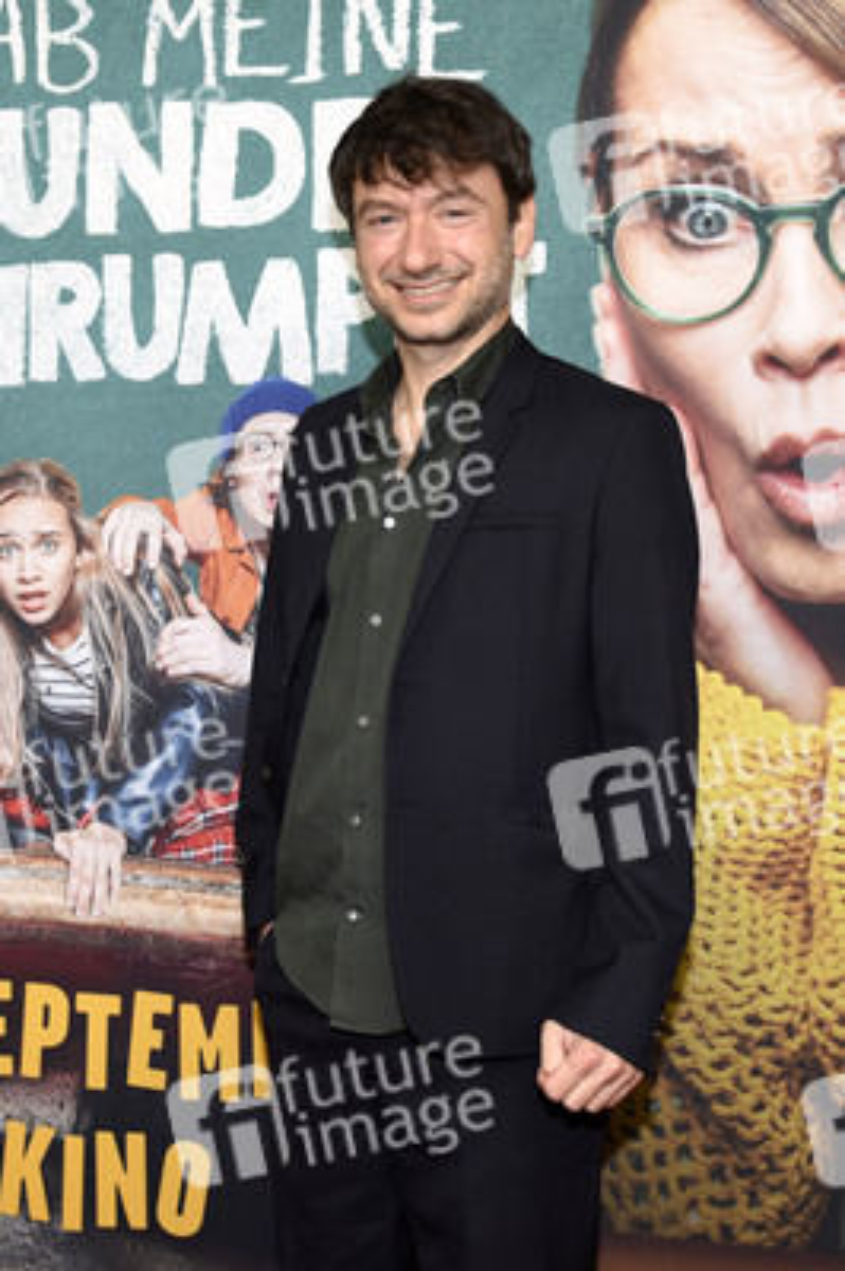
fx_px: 1058
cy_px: 636
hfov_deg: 43.5
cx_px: 422
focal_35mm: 30
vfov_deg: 62.0
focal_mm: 30
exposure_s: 1/125
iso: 800
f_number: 6.3
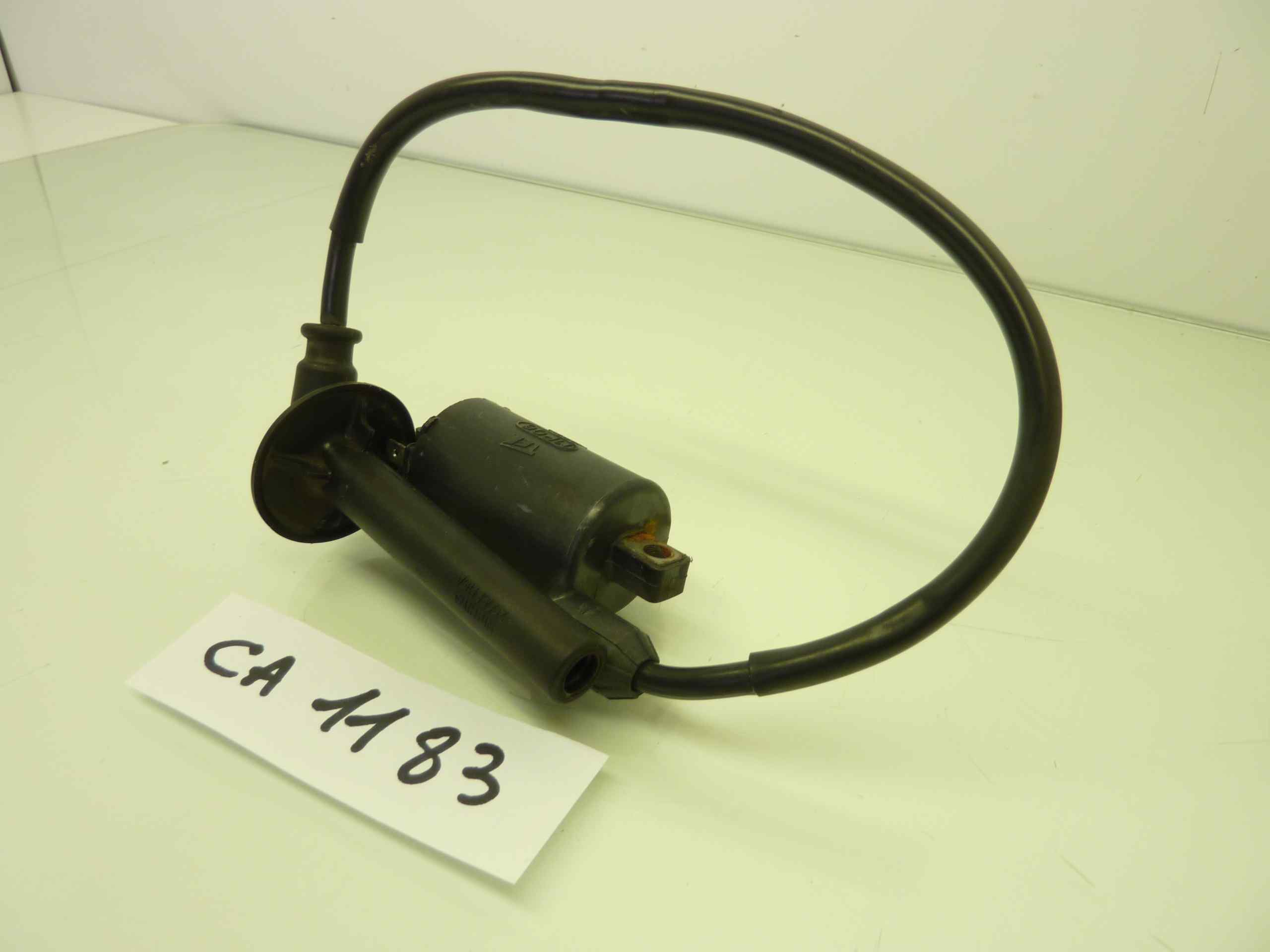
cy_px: 476
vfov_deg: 54.9
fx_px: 917
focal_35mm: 25
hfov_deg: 69.4
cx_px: 635
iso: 80
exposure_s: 1/30
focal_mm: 4.1
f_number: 3.3
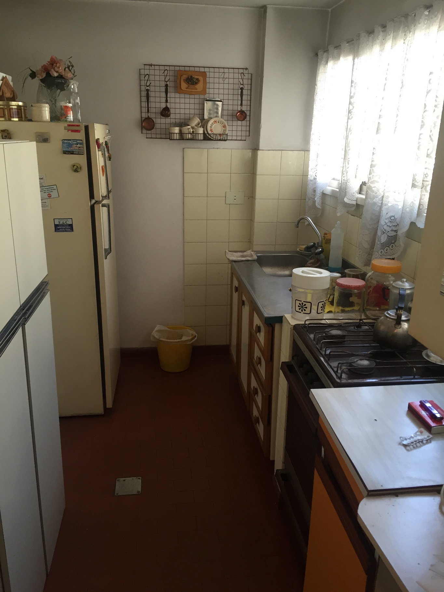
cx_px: 222
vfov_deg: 61.7
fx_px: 496
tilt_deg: -16.9
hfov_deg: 48.2
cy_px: 296
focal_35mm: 29
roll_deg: -1.4
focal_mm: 4.15
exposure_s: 1/33
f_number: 2.2
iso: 80
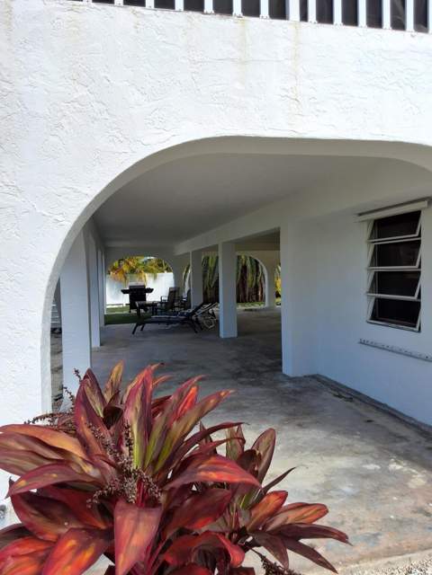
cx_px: 216
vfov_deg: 63.4
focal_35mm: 28
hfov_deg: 49.7
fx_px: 466
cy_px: 288
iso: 32
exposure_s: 1/1152
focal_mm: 2.91
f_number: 1.9
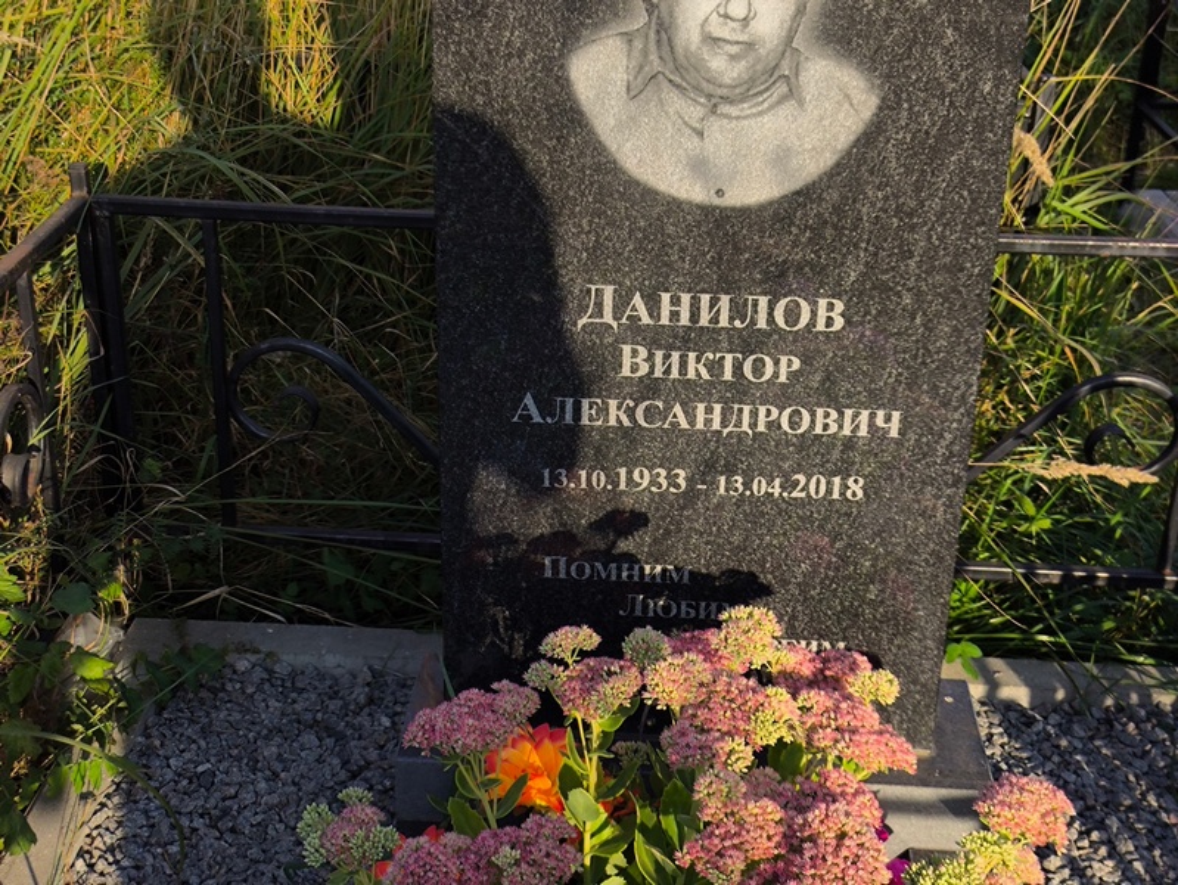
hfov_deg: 38.2
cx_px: 589
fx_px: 1702
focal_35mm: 50
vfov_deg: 29.1
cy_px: 442
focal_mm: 4.71
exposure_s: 1/1046
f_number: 1.7
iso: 50
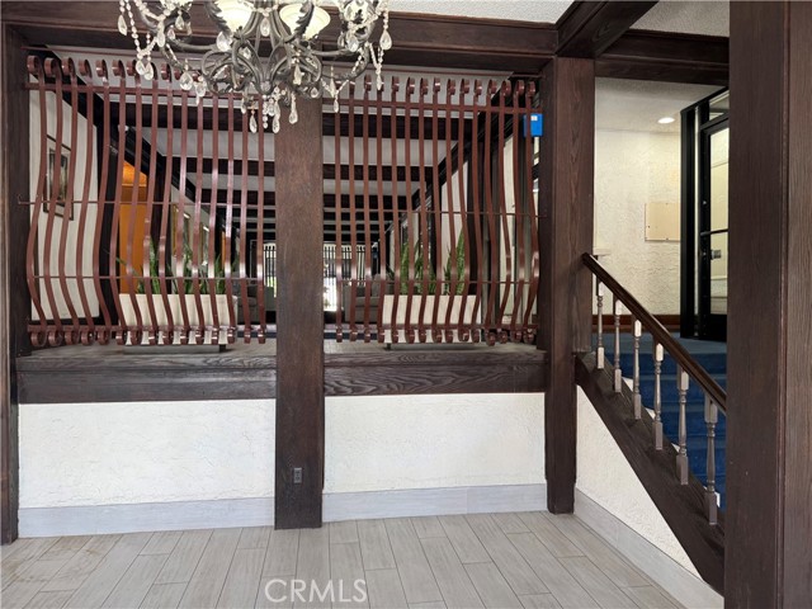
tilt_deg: -1.7
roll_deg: -0.5
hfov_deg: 71.6
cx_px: 406
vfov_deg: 56.8
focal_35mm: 24
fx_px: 563
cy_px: 304
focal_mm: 6.76
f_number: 1.78
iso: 125
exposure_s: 1/60
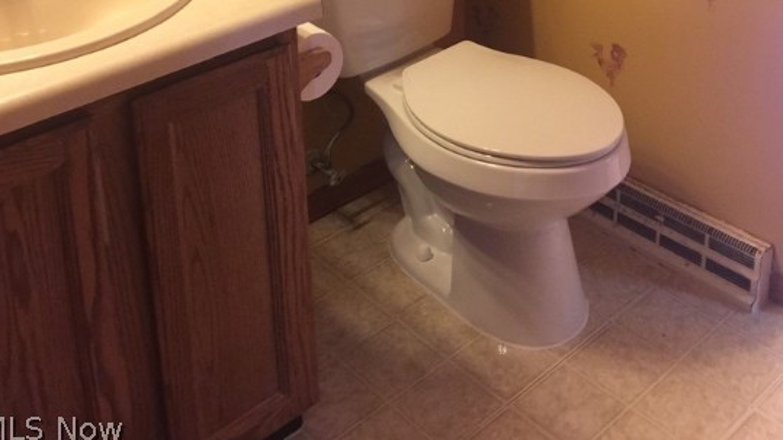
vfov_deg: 23.9
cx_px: 391
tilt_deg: -15.9
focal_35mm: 45
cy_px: -105
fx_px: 934
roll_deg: +2.6
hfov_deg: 45.5
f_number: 2.2
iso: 80
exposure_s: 1/4
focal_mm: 4.15
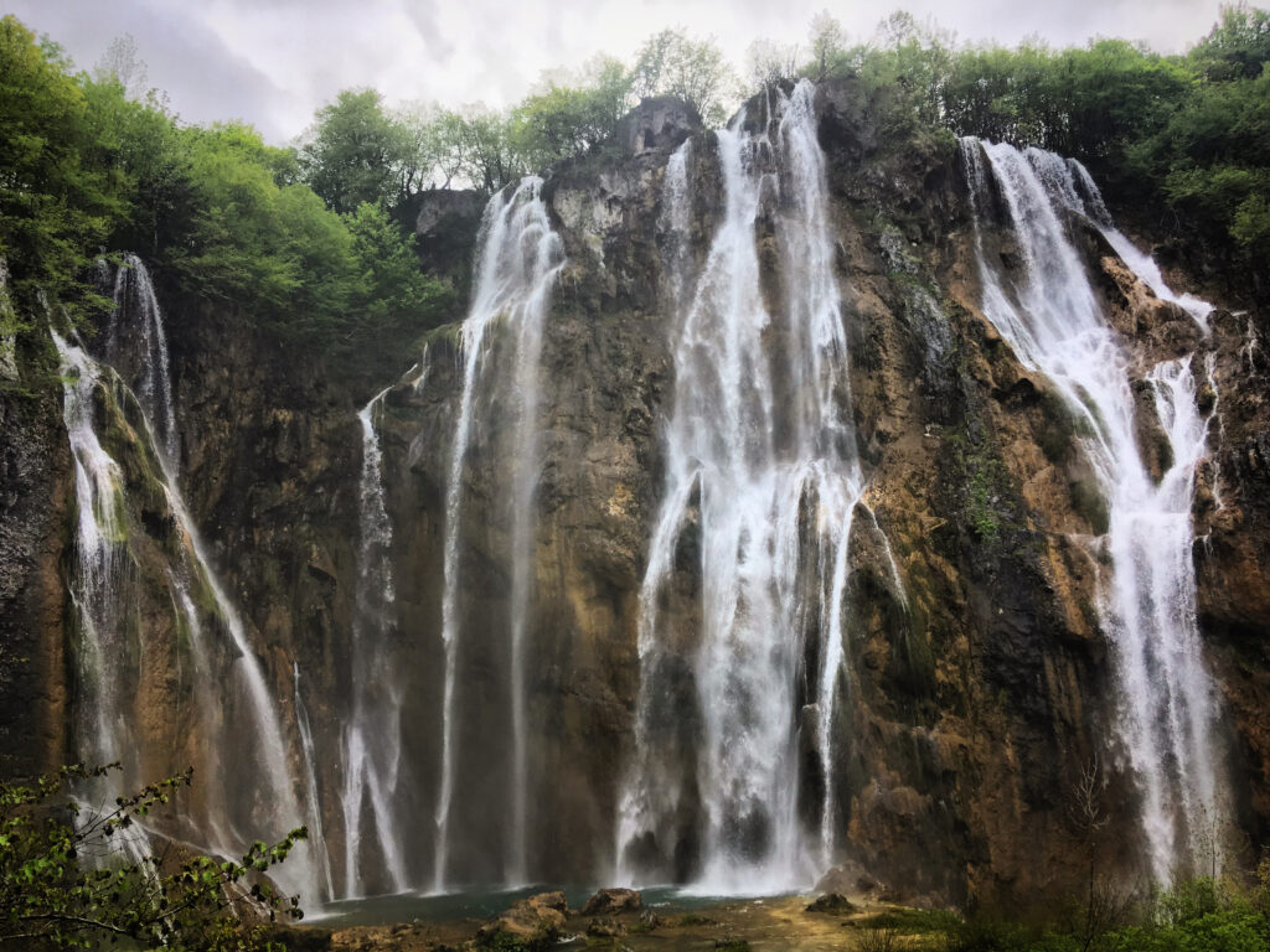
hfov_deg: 61.7
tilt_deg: +12.8
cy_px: 476
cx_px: 635
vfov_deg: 48.2
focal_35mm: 29
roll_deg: +3.6
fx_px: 1064
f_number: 2.2
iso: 25
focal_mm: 4.15
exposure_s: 1/434
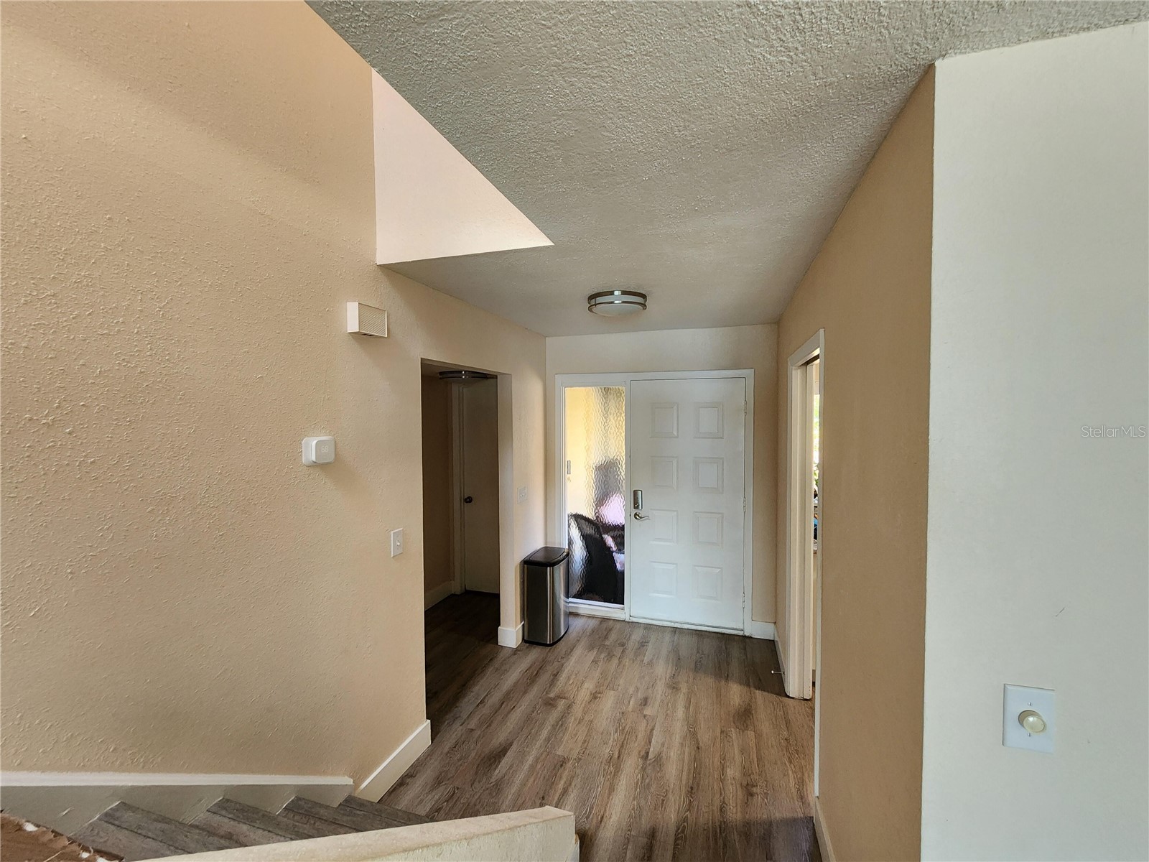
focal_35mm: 13
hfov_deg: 106.2
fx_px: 432
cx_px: 574
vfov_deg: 89.9
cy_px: 431
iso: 400
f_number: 2.2
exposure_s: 1/60
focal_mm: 2.2
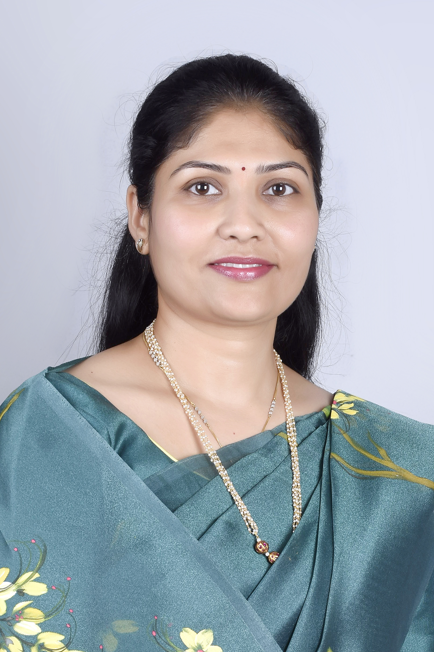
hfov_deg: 18.8
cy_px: 324
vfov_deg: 27.9
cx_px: 225
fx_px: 1312
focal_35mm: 73
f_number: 8
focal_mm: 45
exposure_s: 1/125
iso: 100
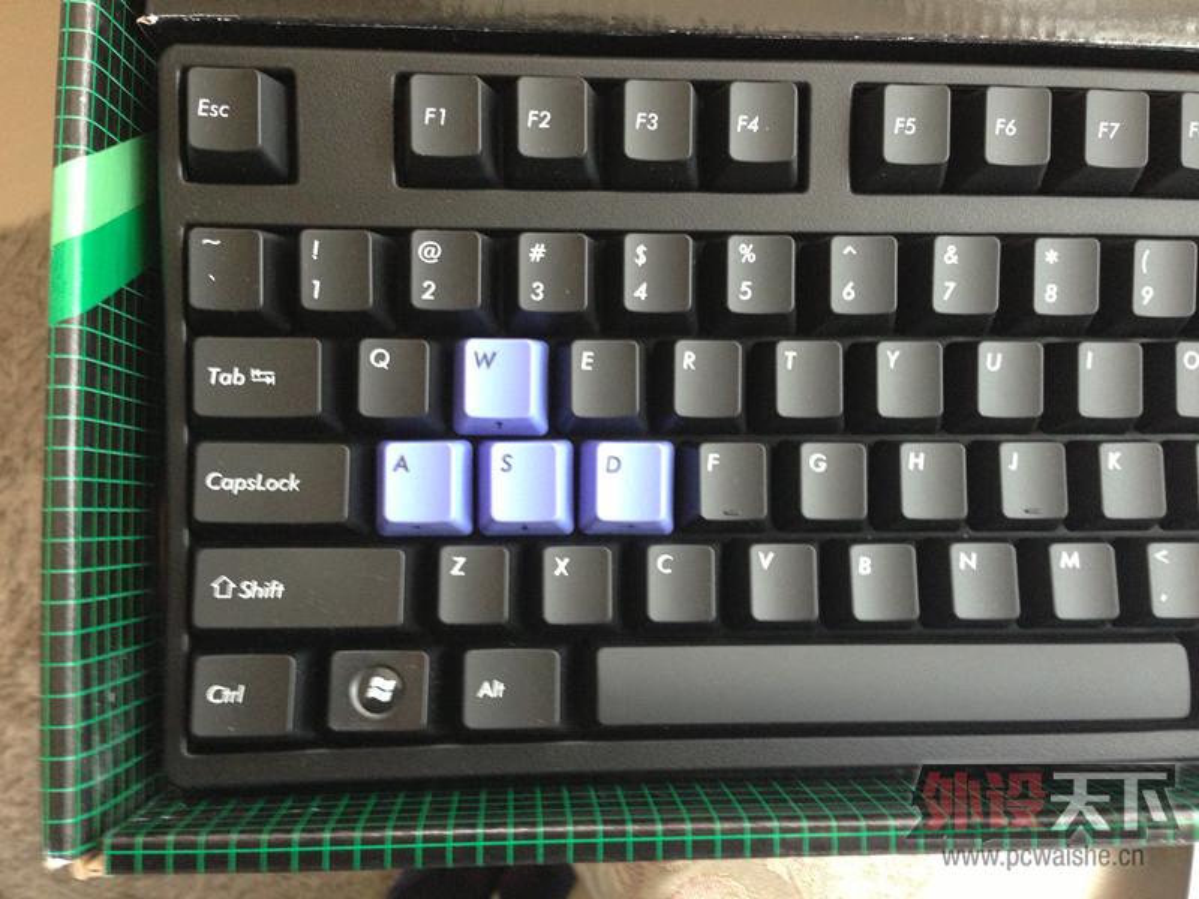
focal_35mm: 33
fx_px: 1143
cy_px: 450
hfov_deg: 55.4
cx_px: 600
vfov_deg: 42.9
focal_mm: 4.13
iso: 200
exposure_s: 1/20
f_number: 2.4
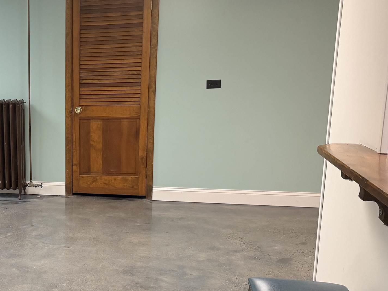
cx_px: 21
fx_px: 583
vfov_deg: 27.9
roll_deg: +1.1
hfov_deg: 34.3
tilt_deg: -12.7
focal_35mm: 52
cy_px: 184
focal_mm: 6.76
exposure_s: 1/60
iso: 250
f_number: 1.78
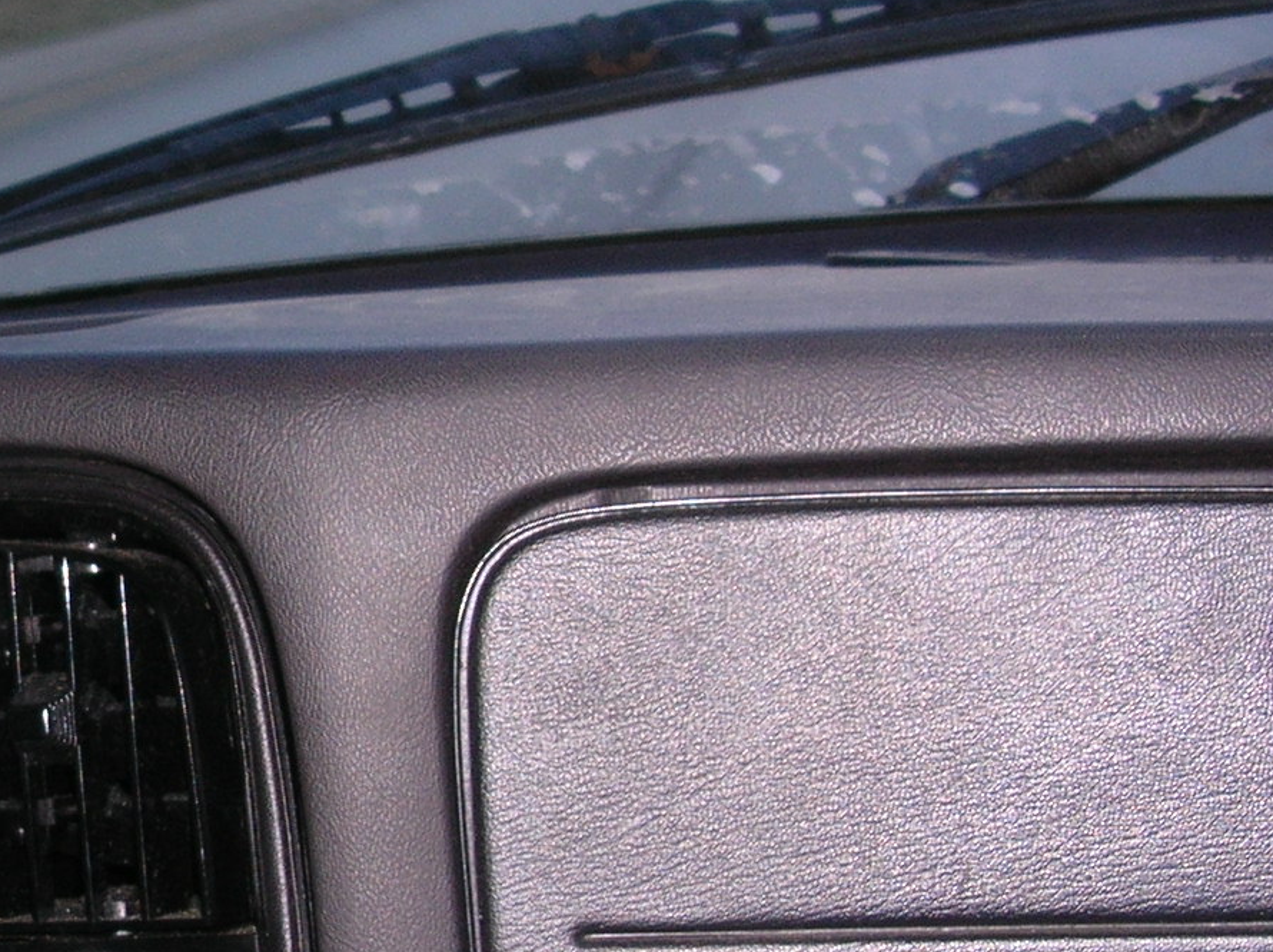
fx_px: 3307
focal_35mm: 90
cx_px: -139
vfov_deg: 16.4
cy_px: 556
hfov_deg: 20.7
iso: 50
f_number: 2.8
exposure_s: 1/60.1
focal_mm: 5.8
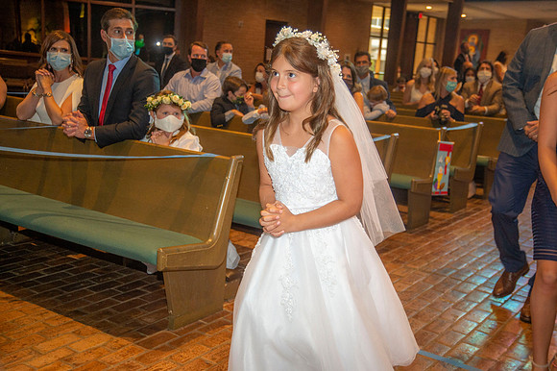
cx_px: 278
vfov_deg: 29.8
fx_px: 696
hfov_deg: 43.6
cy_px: 186
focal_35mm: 45
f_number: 5
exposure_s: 1/200
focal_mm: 45
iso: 1600
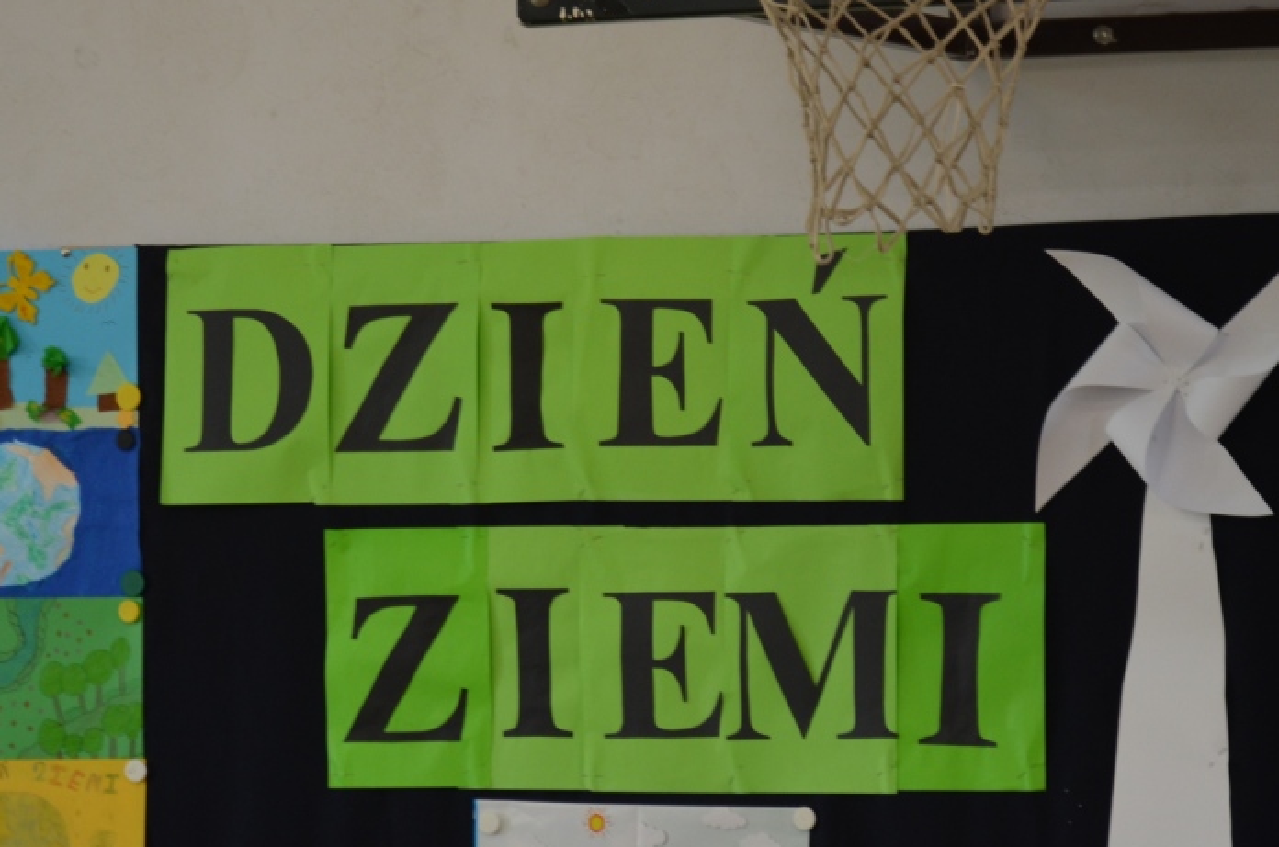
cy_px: 454
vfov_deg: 5.9
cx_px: 617
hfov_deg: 8.9
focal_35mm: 232
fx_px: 8216
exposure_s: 1/60
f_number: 5.6
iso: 560
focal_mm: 105
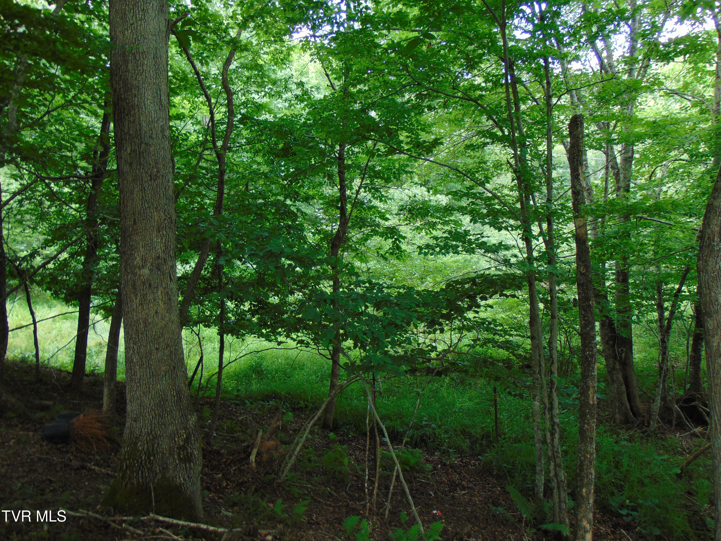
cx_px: 360
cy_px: 270
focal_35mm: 25
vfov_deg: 54.9
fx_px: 521
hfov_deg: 69.4
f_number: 3
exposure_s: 1/50
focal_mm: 4.5
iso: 80
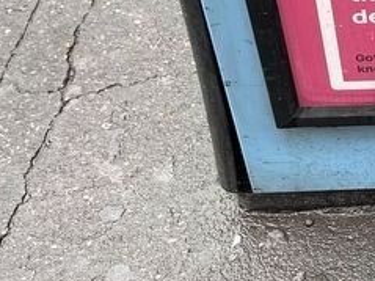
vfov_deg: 15.7
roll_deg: -2.6
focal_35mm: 87
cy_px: -132
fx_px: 942
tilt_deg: -40.4
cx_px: 563
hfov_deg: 19.6
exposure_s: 1/121
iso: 64
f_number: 1.6
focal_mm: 5.1
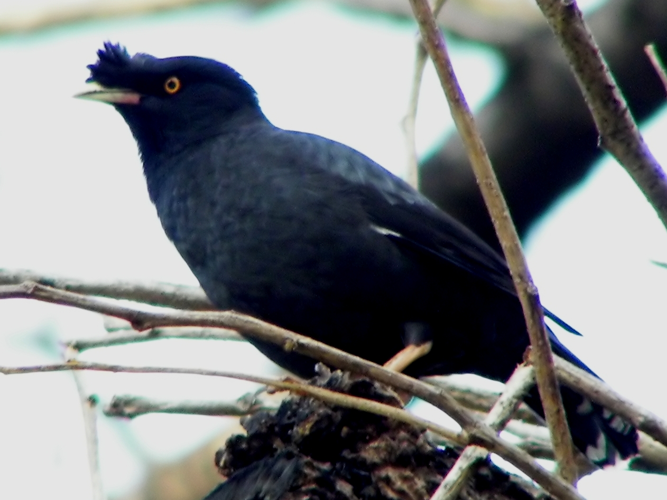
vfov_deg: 3.4
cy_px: 250
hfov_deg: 4.6
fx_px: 8326
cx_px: 334
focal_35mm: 432
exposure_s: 1/125
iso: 200
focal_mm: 72
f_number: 3.7
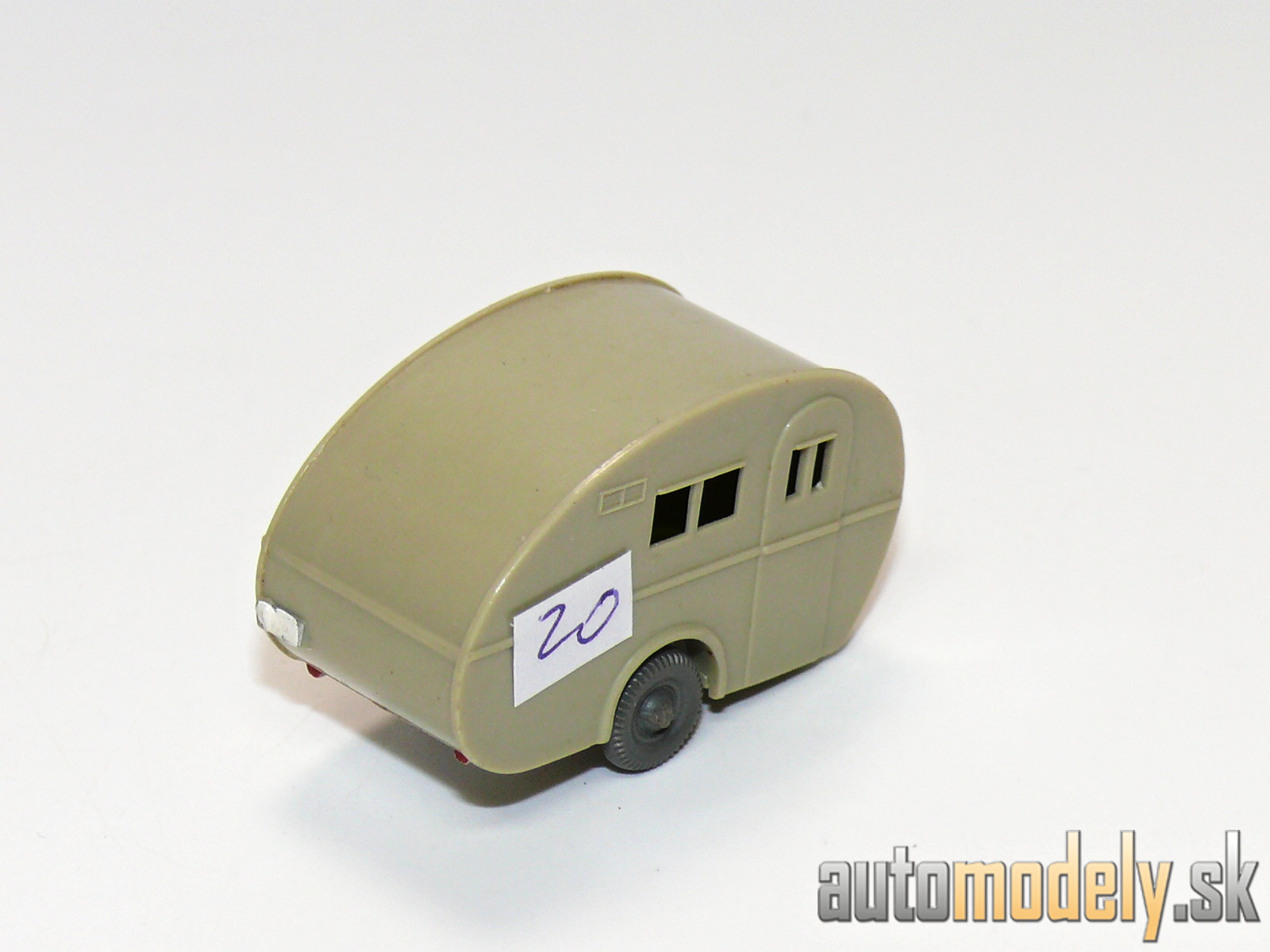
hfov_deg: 15.8
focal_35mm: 125
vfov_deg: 11.9
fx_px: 4586
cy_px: 476
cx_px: 635
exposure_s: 1/30
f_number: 4
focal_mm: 14.8
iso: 100
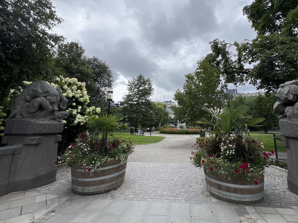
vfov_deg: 77.7
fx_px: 138
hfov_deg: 93.6
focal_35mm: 16
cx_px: 174
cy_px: 96
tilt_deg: +11.6
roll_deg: -0.5
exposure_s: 1/1277
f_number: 1.8
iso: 32
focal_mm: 1.57
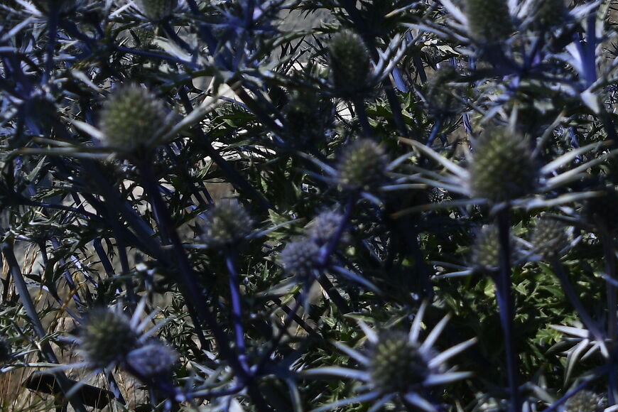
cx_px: 682
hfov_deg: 21.2
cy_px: -148
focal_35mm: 91
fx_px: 1562
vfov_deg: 14.3
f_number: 8
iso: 200
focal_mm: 22
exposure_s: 1/500
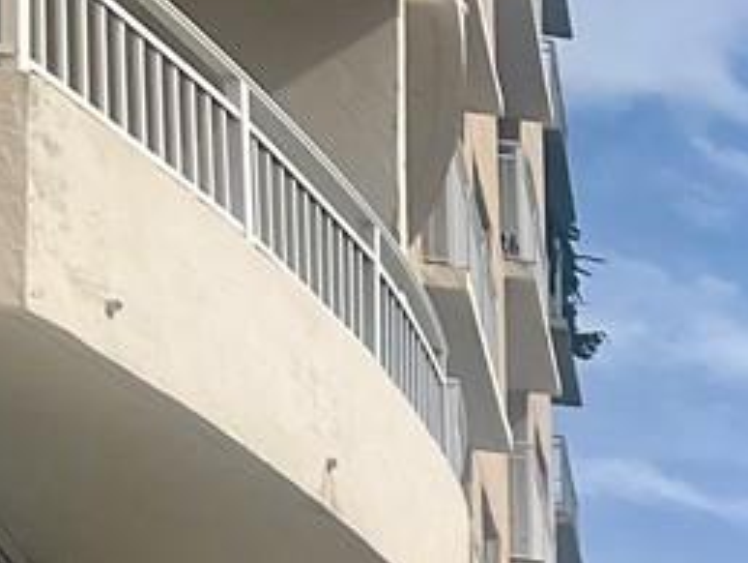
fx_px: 3482
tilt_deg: -2.7
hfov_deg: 9.9
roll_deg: +0.5
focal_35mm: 161
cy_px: 1666
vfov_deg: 8.0
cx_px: 2099
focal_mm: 5.7
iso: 50
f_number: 1.5
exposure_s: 1/10309
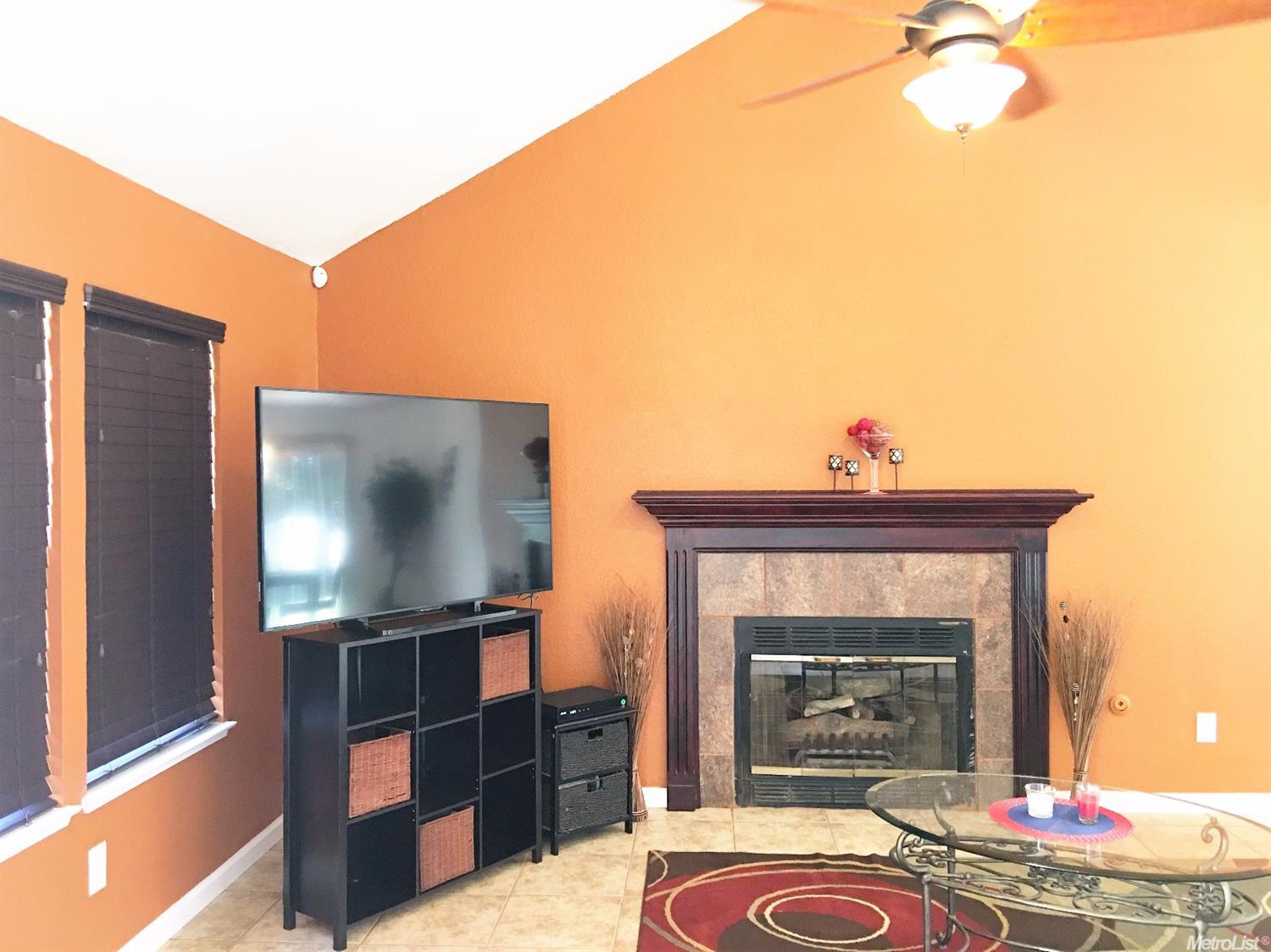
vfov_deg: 48.2
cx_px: 636
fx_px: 1064
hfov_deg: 61.7
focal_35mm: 29
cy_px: 476
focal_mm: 4.15
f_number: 2.2
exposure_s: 1/15
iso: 100
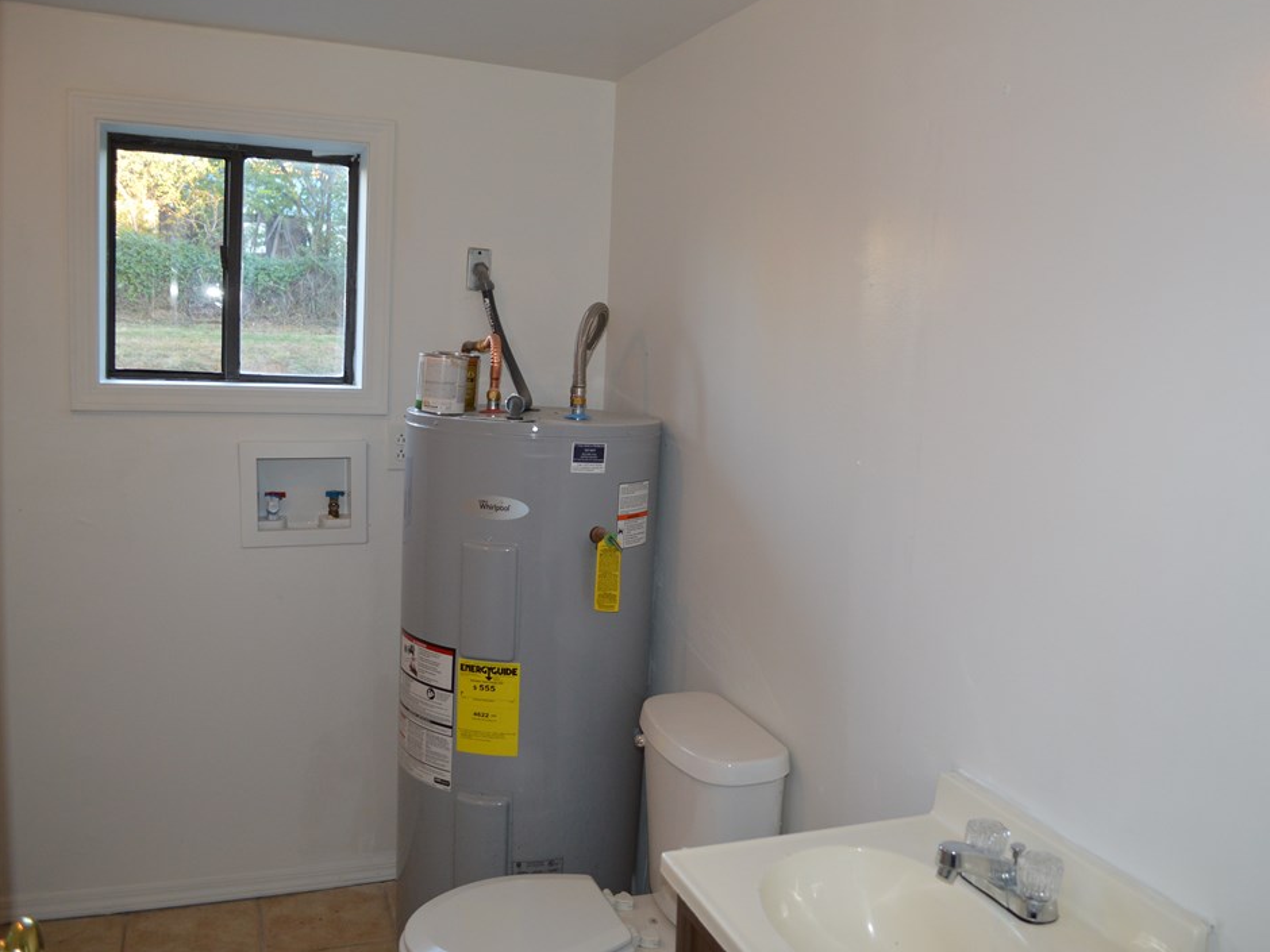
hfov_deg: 59.7
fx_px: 1101
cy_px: 467
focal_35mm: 30
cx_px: 729
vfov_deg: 46.8
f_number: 3.5
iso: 500
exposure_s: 1/60
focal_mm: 18
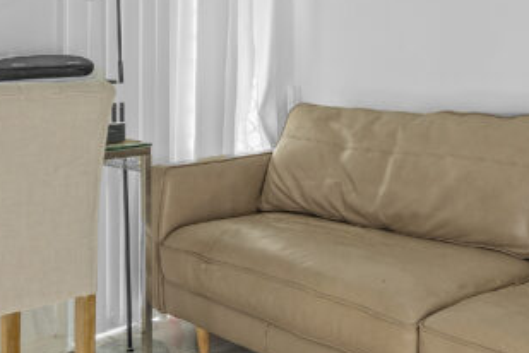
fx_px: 779
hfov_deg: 37.5
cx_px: 262
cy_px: 40
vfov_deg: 24.8
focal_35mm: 53
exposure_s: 1/30
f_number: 7.1
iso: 640
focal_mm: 16
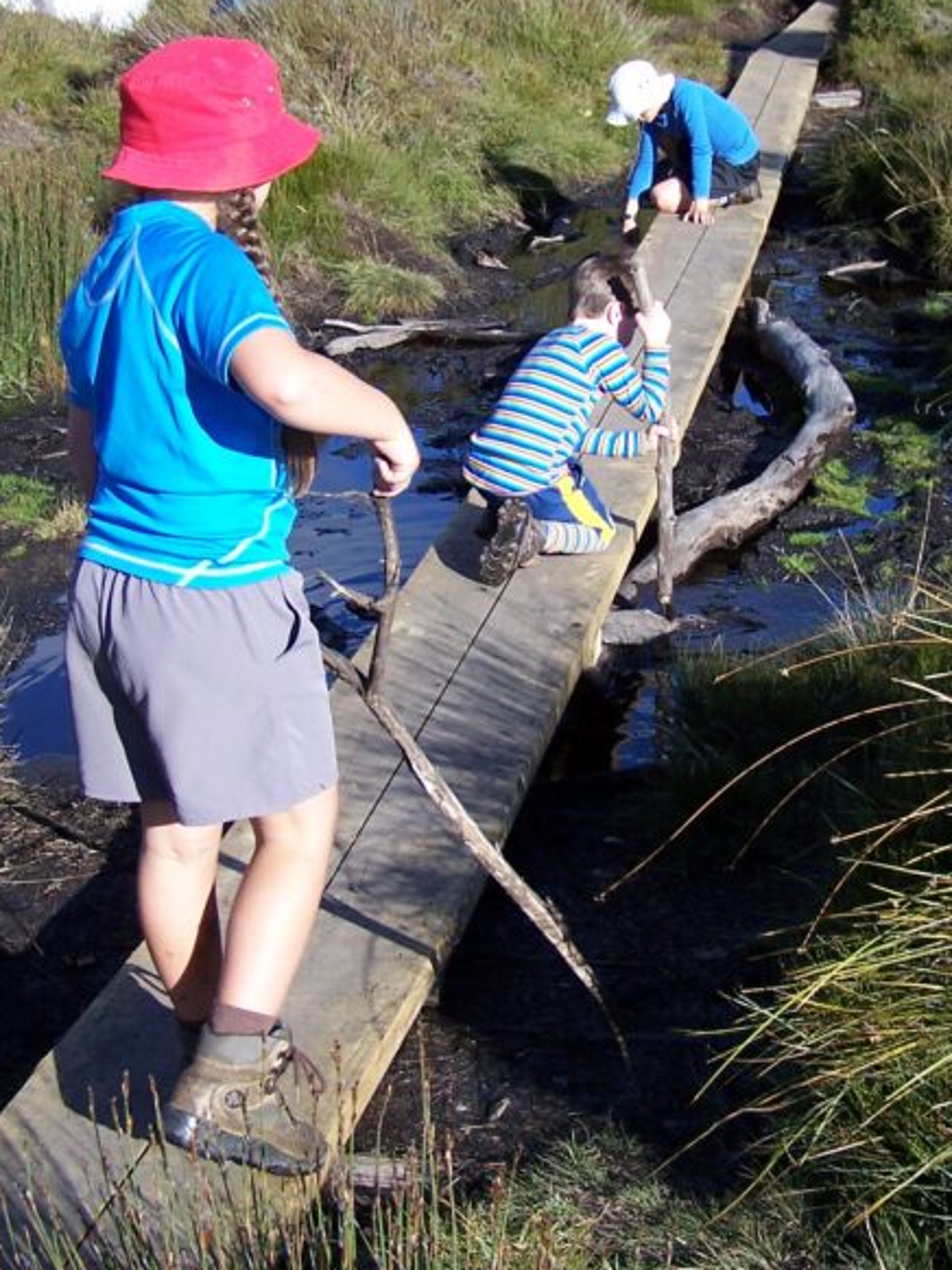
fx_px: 2456
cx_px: 569
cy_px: 498
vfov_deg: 28.9
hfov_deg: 21.9
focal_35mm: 67
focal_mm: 6.3
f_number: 2.8
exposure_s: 1/640
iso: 80
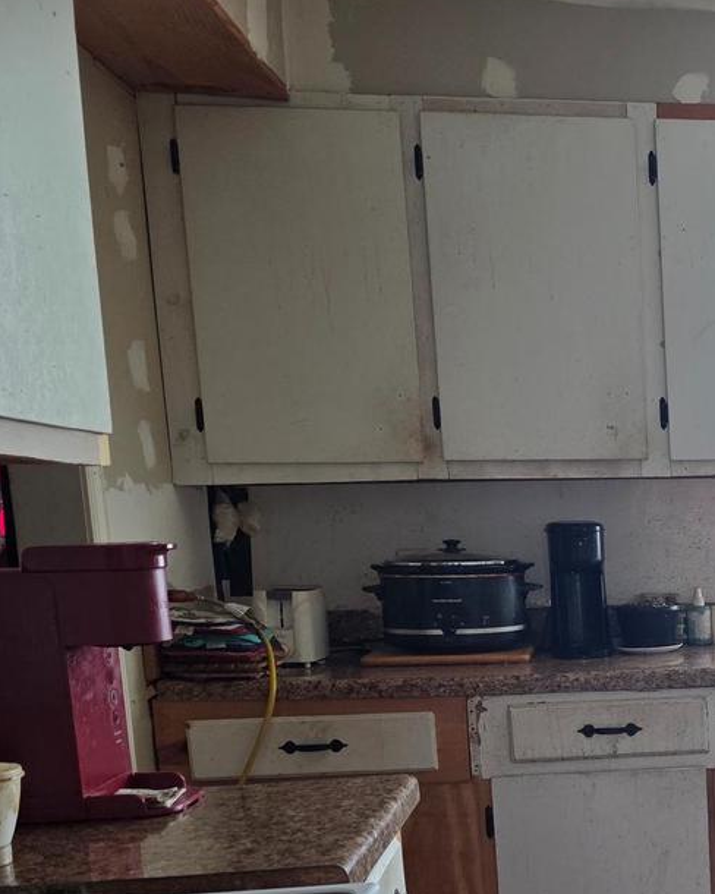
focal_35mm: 53
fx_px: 1402
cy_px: 755
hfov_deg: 25.3
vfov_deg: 34.0
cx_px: 888
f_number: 1.7
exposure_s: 1/120
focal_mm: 6.3
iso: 250
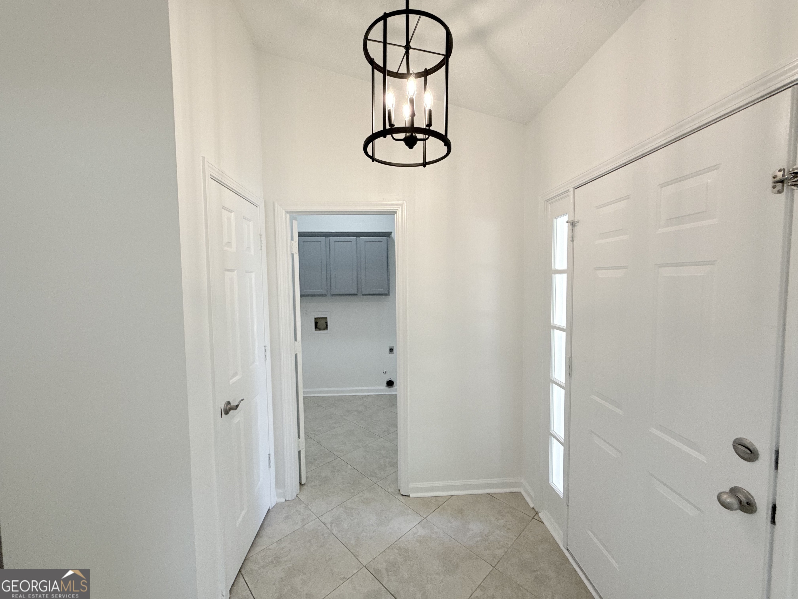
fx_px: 323
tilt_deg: -2.8
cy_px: 300
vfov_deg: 85.7
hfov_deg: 102.1
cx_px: 399
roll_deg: +0.6
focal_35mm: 14
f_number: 2.2
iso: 125
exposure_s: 1/120
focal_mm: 2.22
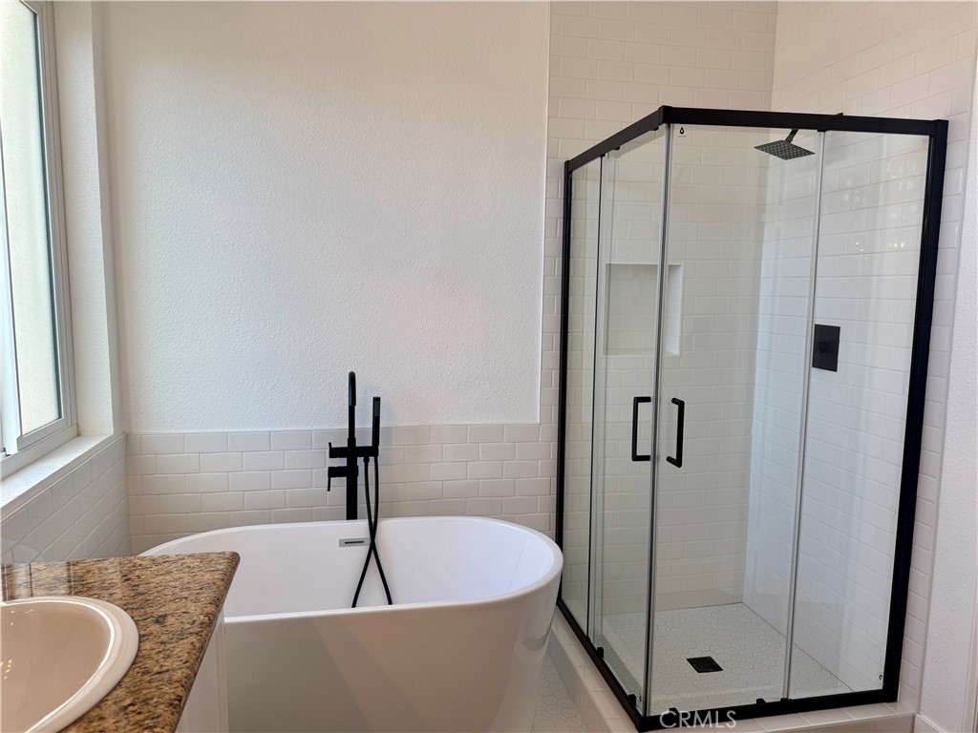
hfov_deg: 71.6
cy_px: 366
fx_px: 678
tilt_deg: -6.6
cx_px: 489
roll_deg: -1.2
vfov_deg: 56.8
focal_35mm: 24
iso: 64
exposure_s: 1/157
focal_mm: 6.76
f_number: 1.78
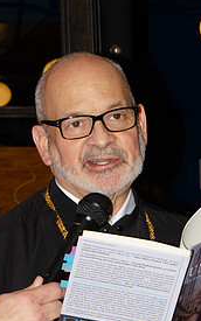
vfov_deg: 11.2
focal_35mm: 187
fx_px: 1638
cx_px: 108
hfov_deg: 7.0
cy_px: 203
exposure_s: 1/125
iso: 2500
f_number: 14
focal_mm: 75
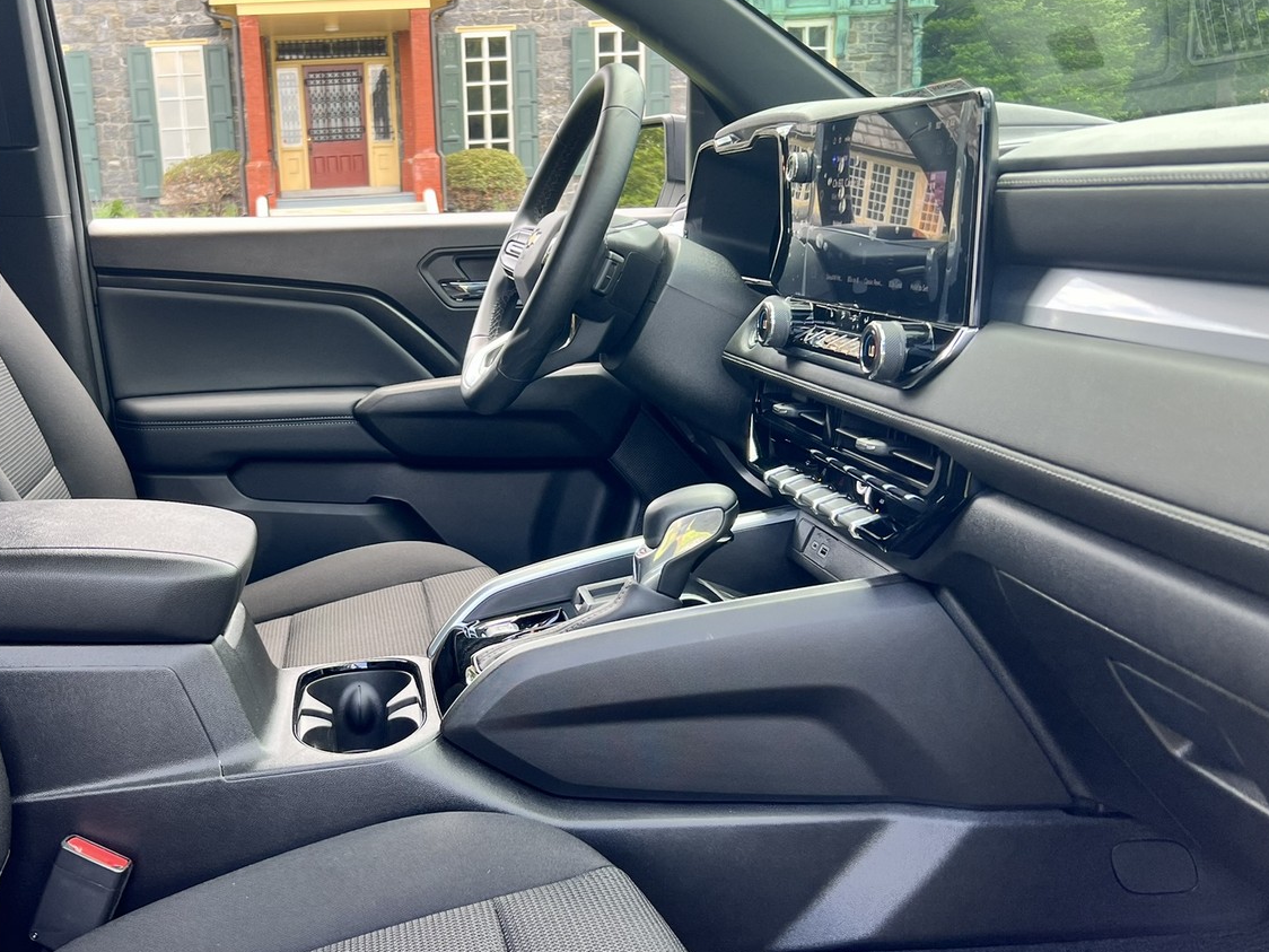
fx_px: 1356
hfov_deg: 49.2
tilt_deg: -11.7
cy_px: 444
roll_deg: +4.2
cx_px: 417
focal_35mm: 37
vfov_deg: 38.6
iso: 40
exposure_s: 1/121
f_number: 1.5
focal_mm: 5.7
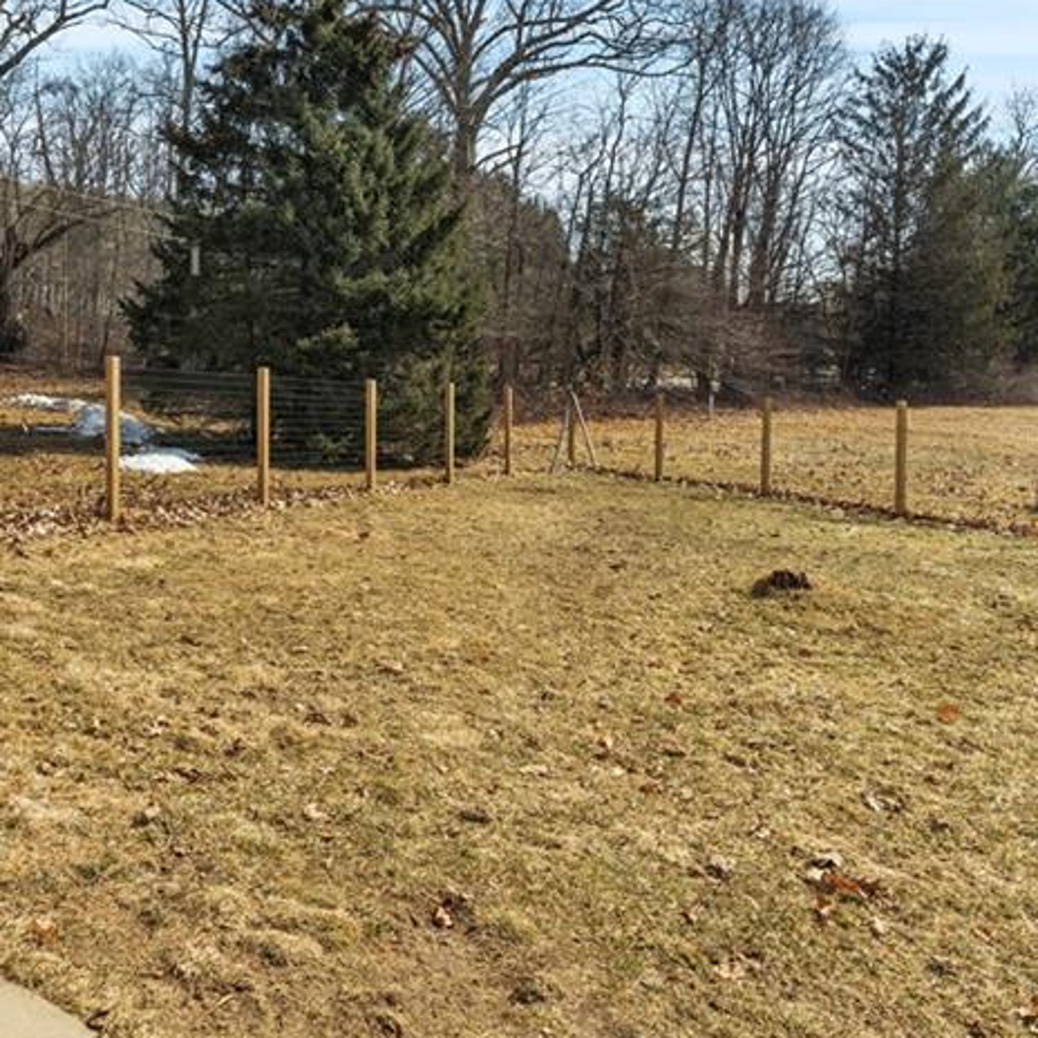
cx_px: 358
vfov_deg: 53.4
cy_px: 385
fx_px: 1018
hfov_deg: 53.1
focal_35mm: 30
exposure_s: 1/100
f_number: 7.1
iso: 100
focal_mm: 16
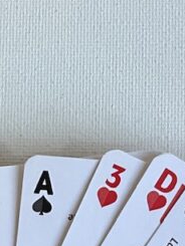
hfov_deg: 12.2
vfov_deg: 14.3
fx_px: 861
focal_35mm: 121
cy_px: 443
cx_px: 47
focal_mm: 3
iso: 40
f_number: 1.8
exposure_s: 1/100
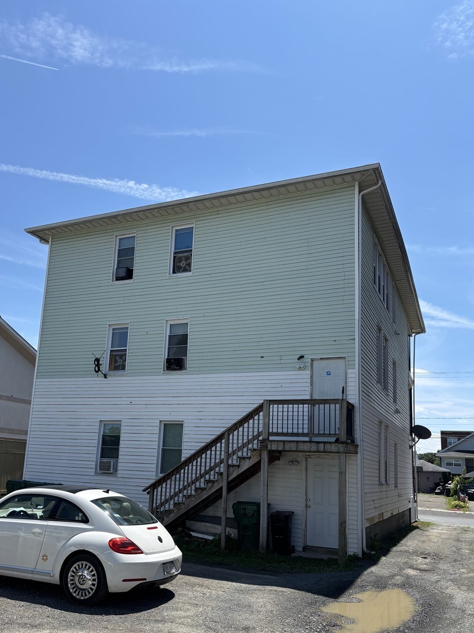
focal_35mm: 30
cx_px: 204
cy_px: 365
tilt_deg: +14.6
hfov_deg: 46.7
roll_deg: -1.9
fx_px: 548
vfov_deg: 59.7
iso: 50
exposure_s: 1/3311
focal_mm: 5.96
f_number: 1.6
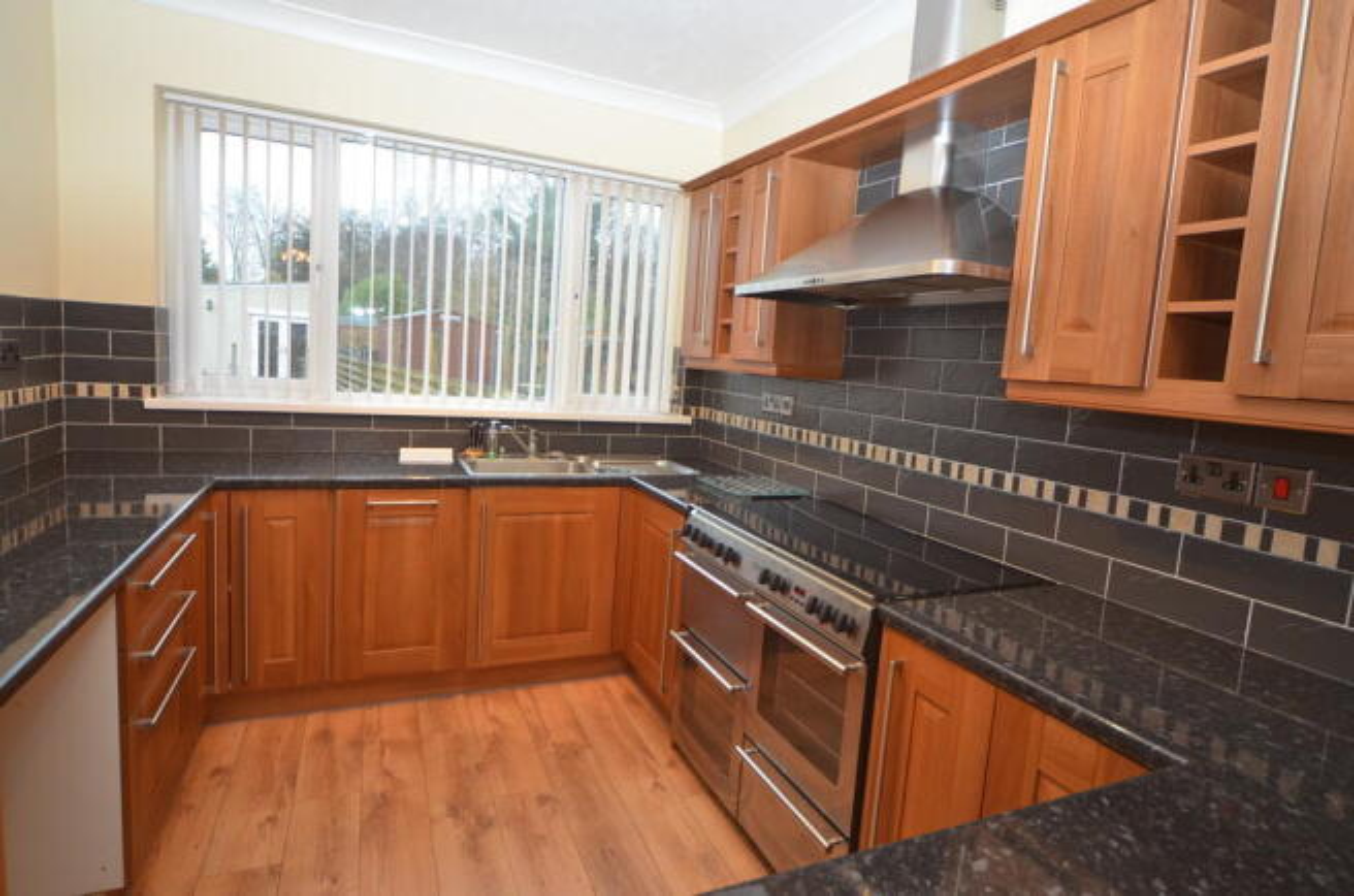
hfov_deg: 90.1
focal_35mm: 18
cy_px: 448
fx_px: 675
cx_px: 677
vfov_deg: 67.1
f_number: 4.5
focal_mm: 12
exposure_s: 1/60
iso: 800
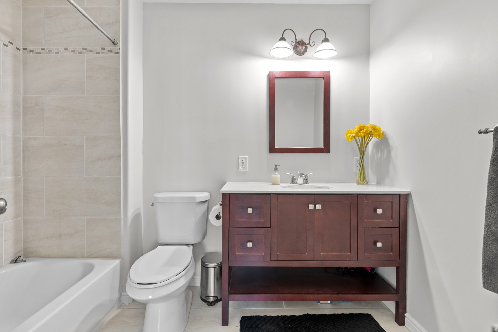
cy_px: 166
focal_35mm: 16
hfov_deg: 96.7
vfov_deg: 73.7
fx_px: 221
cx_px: 249
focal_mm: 16
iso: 250
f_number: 9
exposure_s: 1/1.25
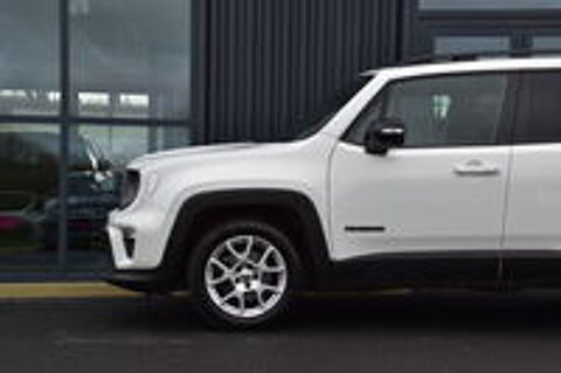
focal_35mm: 72
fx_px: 1121
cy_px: 186
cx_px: 280
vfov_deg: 18.9
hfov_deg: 28.1
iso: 400
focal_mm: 48
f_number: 10
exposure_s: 1/200
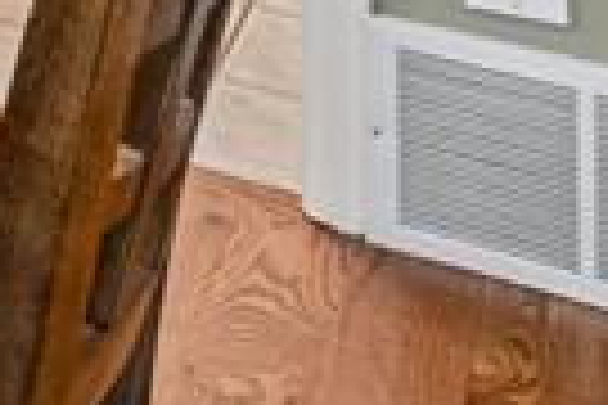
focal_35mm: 106
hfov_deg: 10.5
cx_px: -1356
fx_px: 1790
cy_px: -788
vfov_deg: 9.9
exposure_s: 1/15
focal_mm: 14
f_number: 10
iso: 280
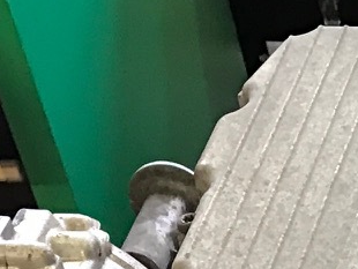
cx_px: 721
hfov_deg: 10.0
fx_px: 1884
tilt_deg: -45.4
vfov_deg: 7.5
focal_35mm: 182
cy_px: 702
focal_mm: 3.99
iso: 50
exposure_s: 1/17
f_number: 1.8
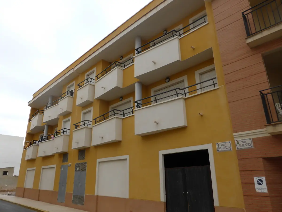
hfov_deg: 69.4
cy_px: 106
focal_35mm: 25
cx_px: 141
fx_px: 204
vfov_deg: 54.9
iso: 100
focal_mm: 4.3
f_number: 3.3
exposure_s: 1/250
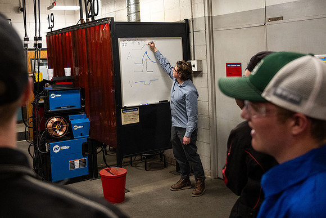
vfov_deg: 31.9
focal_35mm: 42
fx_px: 378
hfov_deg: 46.5
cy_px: 78
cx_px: 142
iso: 3200
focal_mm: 32.5
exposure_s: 1/640
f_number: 4
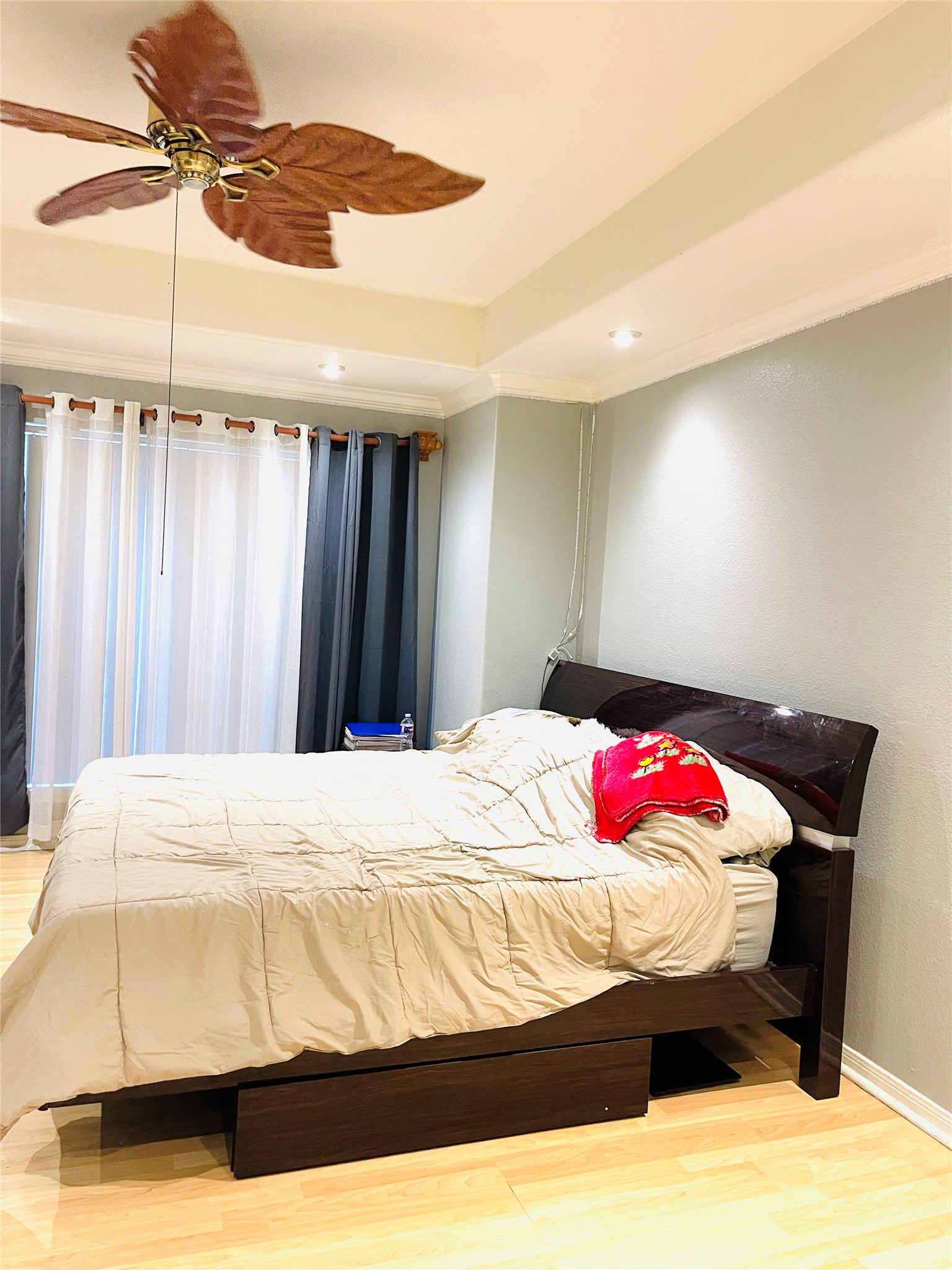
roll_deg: -3.7
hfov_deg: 54.9
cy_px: 635
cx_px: 476
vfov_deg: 69.4
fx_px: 917
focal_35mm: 25
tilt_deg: -2.0
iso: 250
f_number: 1.6
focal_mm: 5.1
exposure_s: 1/60
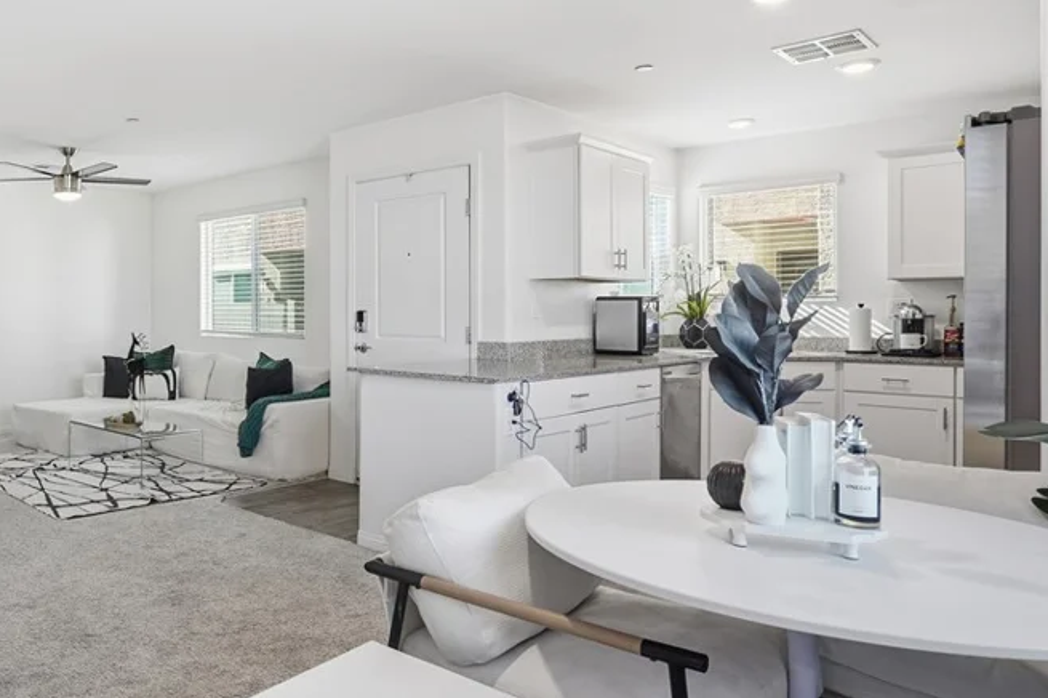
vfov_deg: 51.2
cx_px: 254
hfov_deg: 66.8
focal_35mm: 25
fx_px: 727
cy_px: 315
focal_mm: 16
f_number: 9
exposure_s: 1/60
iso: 320
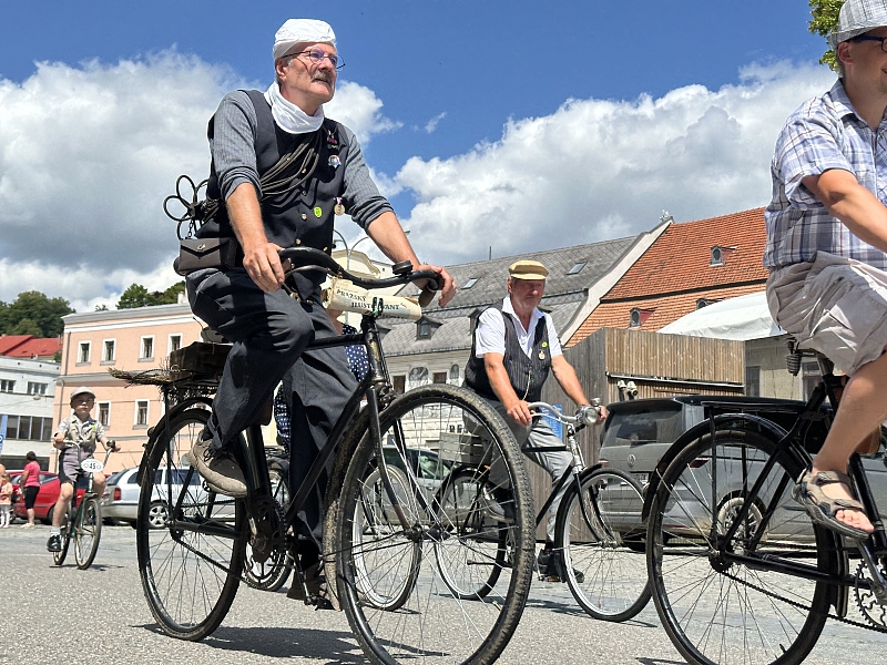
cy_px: 332
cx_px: 444
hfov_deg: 39.7
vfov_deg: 30.3
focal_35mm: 48
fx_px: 1230
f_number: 1.78
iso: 64
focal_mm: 6.86
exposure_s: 1/6623
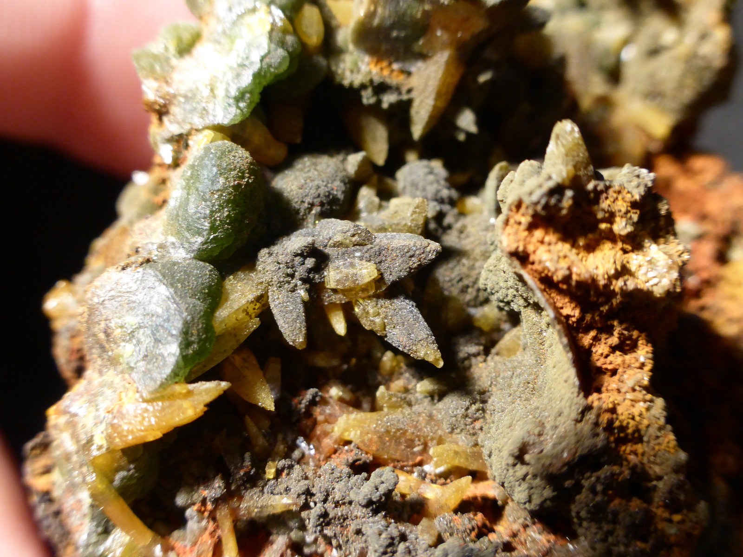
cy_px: 278
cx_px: 372
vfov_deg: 29.7
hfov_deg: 38.9
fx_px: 1052
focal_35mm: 49
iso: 400
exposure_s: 1/40
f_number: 4.2
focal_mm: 8.5
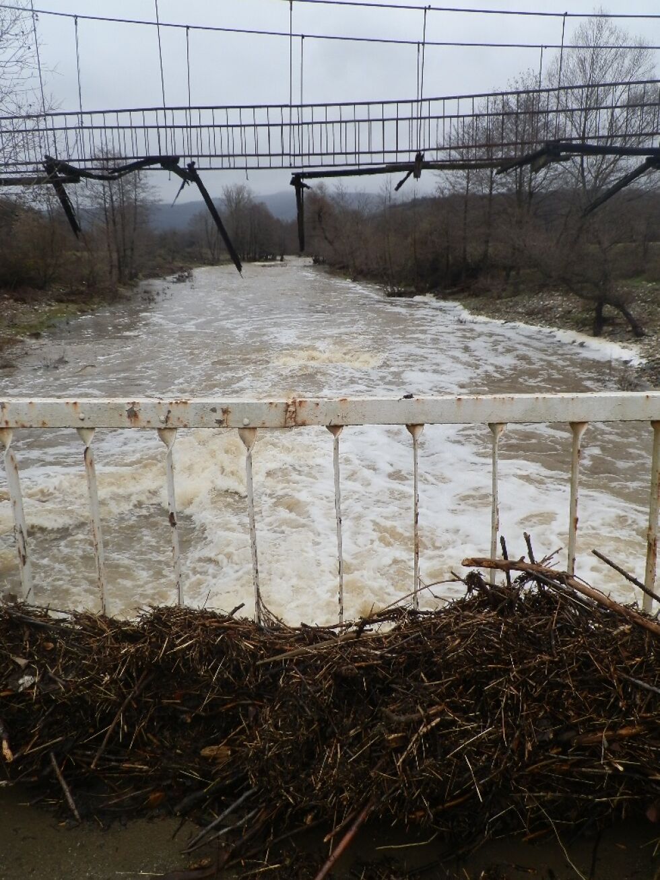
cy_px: 440
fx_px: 712
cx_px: 330
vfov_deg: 63.4
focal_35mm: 28
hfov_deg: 49.7
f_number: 3.3
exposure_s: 1/200
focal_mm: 5
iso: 80
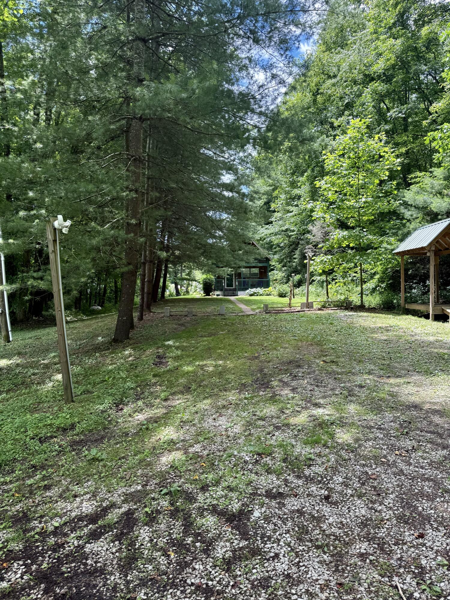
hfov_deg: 56.8
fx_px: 416
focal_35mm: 24
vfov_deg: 71.6
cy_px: 300
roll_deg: -0.2
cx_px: 225
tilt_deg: -0.4
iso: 100
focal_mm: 6.76
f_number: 1.78
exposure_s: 1/567
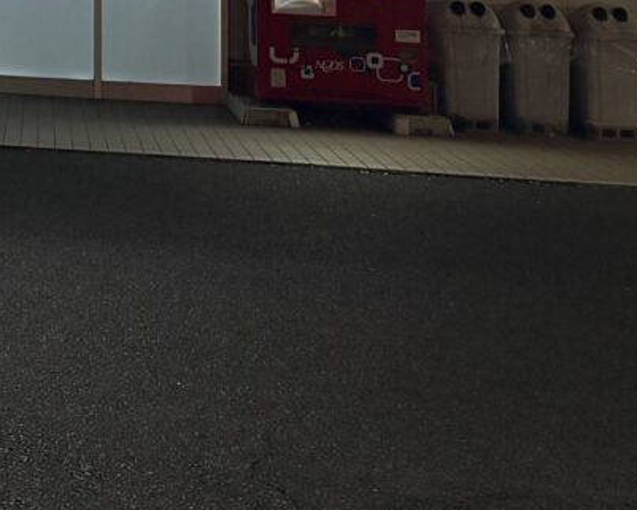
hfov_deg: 20.2
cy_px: -241
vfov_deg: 17.2
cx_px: -319
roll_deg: -1.9
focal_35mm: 81
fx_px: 1527
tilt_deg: +6.1
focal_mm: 5.96
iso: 250
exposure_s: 1/60
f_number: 1.6
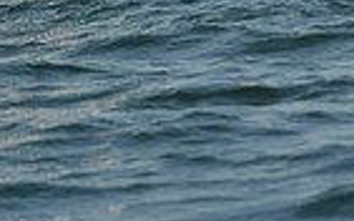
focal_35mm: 398
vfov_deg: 3.2
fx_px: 3838
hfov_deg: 5.3
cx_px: -34
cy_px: -465
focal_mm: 95
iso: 200
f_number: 9
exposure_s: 1/1000
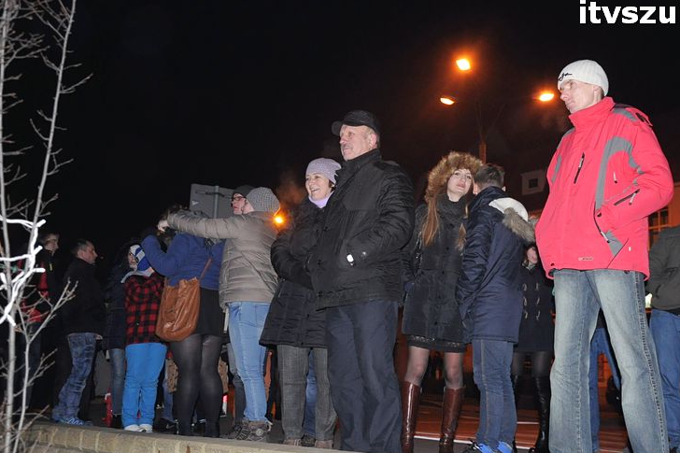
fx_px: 793
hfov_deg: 46.3
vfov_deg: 31.9
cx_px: 392
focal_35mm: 42
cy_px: 248
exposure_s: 1/60
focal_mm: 24
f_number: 5
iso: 1600
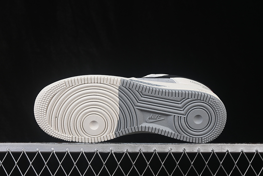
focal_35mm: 75
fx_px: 548
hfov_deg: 27.0
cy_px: 88
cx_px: 132
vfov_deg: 18.2
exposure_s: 1/80
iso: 160
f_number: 8
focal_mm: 50
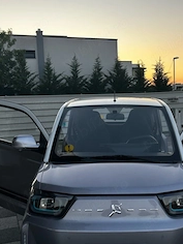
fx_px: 310
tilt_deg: -7.0
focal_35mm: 44
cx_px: 116
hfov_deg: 32.7
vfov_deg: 42.9
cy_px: 136
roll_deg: +1.4
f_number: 1.5
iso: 50
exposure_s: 1/404
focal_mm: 5.7
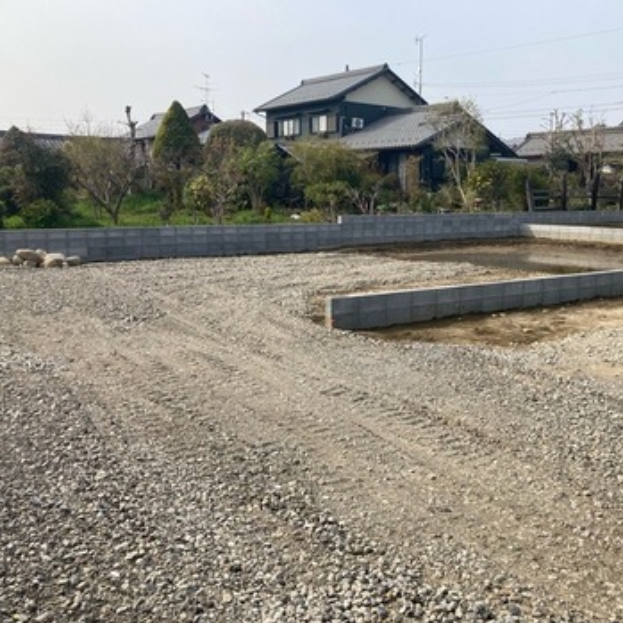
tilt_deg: -8.8
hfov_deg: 48.2
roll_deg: +0.1
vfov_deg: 48.5
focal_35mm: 34
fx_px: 692
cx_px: 368
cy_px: 314
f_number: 1.8
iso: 20
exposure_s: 1/2208
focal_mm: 3.99
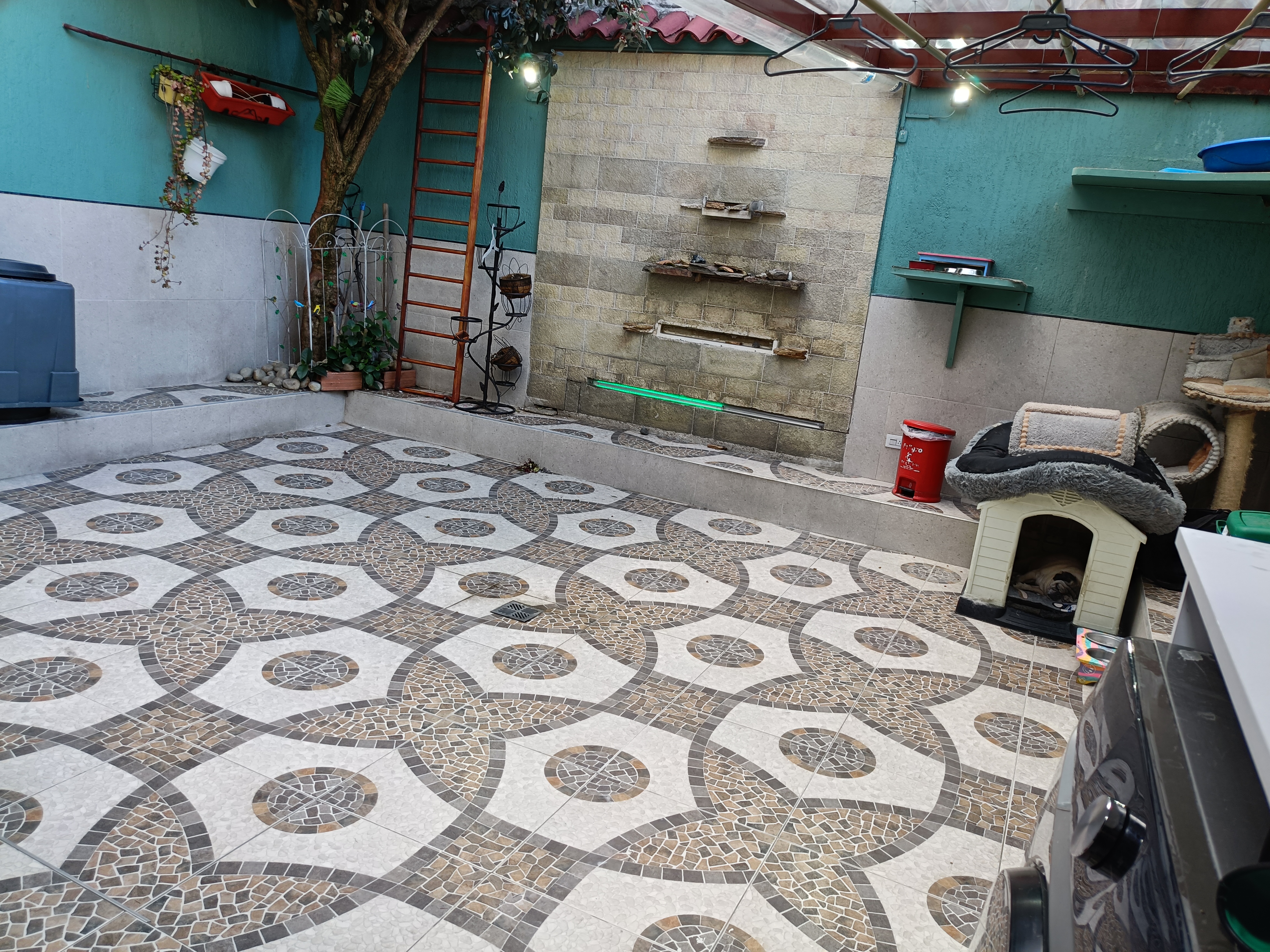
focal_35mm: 25
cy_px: 476
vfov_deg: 54.9
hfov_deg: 69.4
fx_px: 917
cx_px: 635
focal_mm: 4.7
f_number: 1.7
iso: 160
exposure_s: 1/60
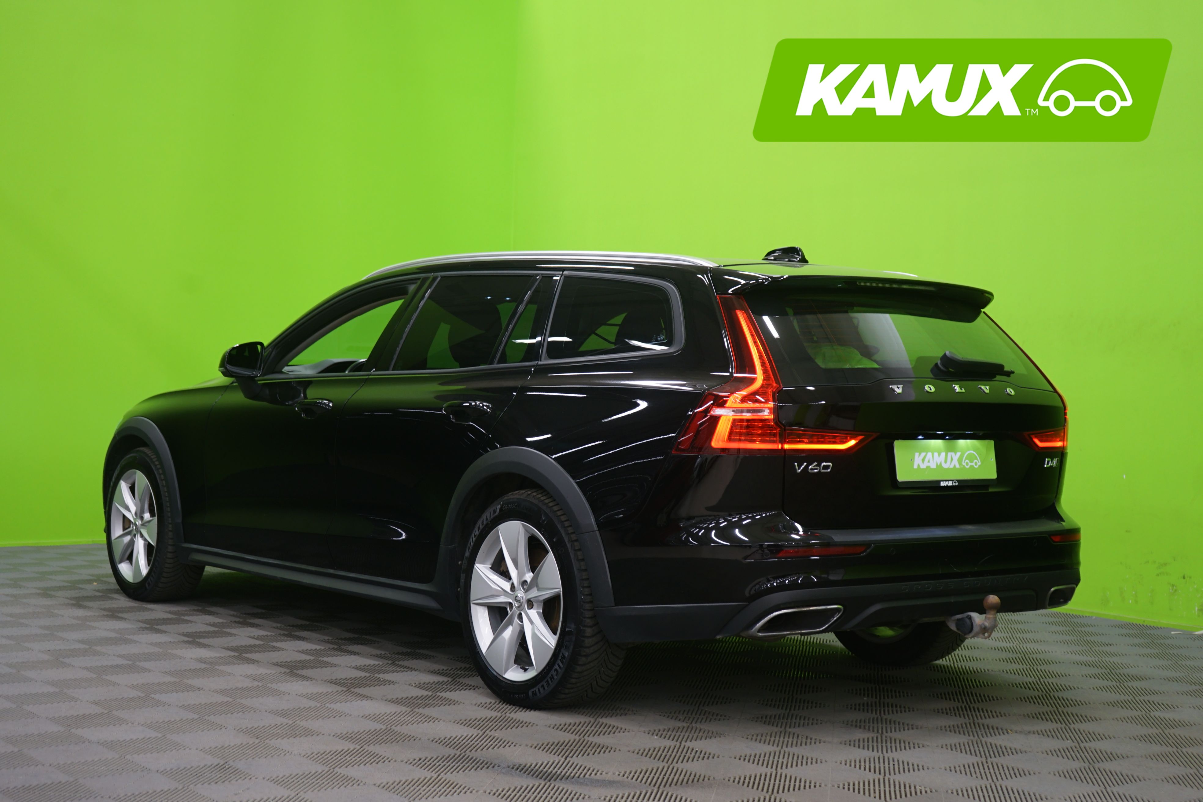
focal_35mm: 51
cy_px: 401
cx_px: 602
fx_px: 1704
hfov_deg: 38.9
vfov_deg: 26.5
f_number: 5
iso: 400
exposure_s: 1/6
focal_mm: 51
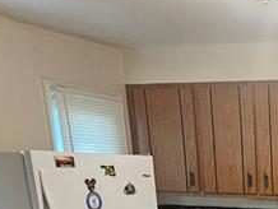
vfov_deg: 20.1
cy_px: 329
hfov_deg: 26.4
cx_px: 370
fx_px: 490
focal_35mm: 61
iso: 400
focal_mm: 2.2
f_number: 2.2
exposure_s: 1/40
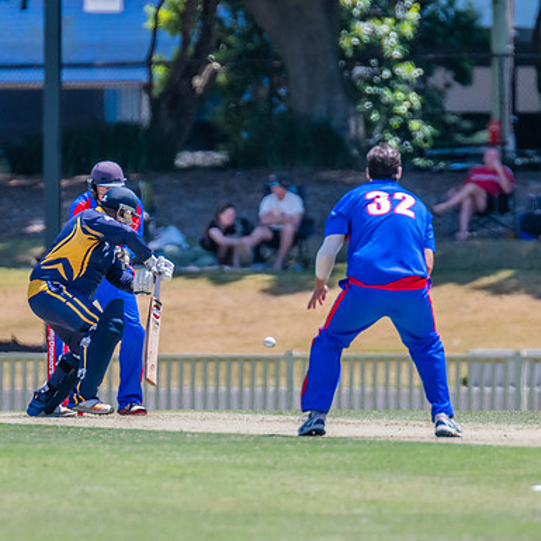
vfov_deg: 1.9
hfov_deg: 1.9
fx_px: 16479
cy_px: 262
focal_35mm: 932
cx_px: 226
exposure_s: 1/2000
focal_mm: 600
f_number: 5.6
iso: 900
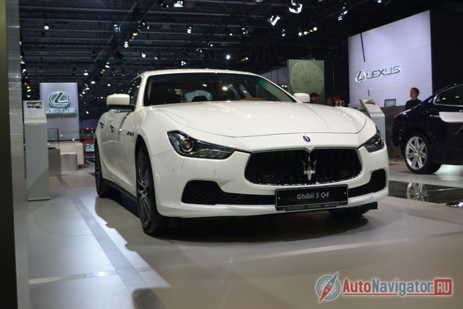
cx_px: 232
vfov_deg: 31.9
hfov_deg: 46.4
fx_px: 540
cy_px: 154
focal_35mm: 42
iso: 400
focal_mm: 28
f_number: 4.5
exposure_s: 1/80
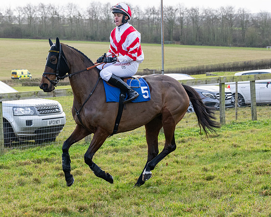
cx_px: 131
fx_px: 1099
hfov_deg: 14.1
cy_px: 112
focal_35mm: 137
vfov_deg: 11.3
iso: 800
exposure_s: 1/1000
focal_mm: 70
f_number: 5
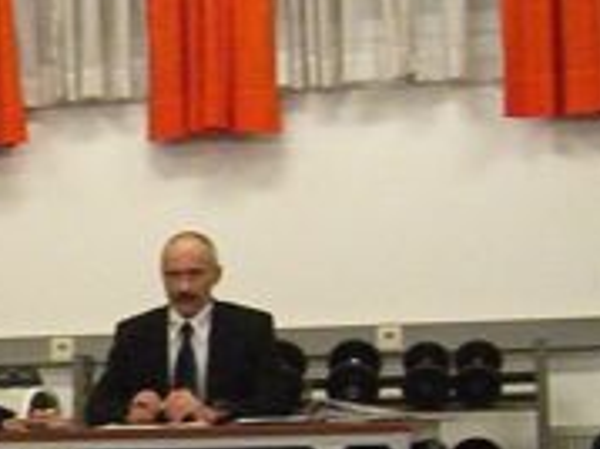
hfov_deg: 13.8
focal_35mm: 136
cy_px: 422
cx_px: -238
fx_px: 2356
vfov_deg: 10.8
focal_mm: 7.9
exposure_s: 1/100
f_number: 2.8
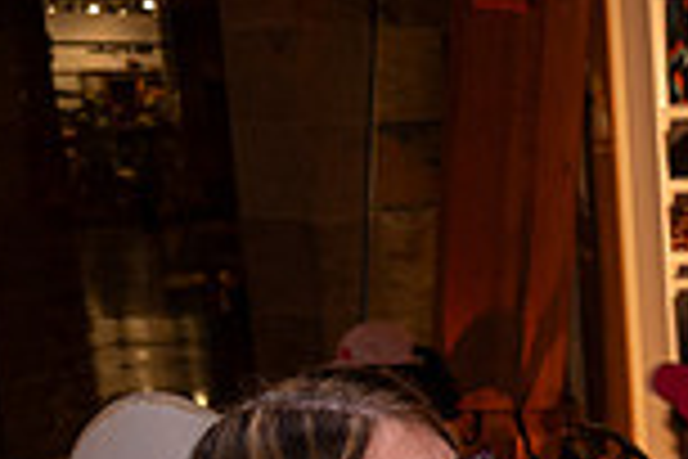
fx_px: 2178
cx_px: 1169
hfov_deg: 15.8
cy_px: 598
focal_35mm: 114
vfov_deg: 11.7
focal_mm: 30
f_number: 4.5
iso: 800
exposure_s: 1/60
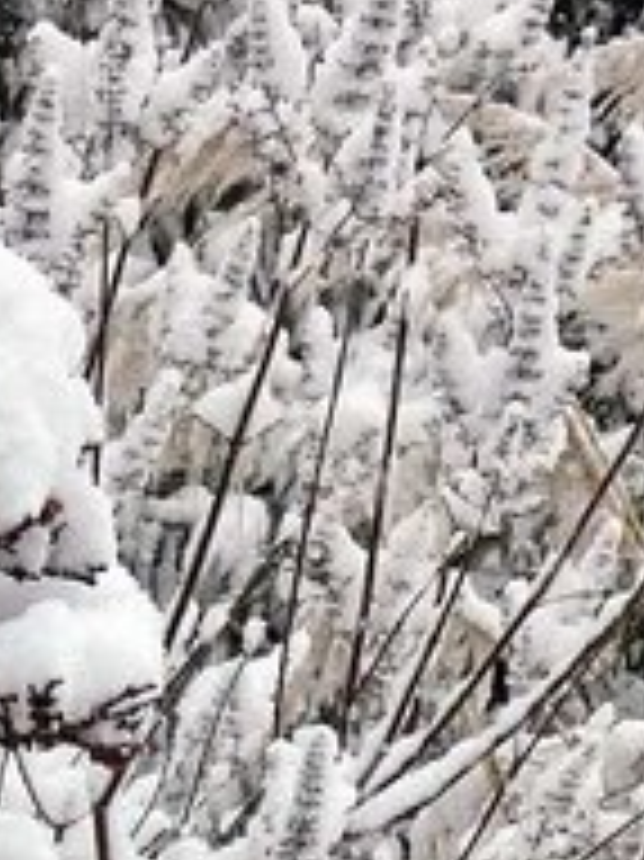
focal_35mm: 336
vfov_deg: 5.8
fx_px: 8344
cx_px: -198
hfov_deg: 4.4
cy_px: 1315
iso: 400
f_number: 4.9
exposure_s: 1/80
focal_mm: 19.2
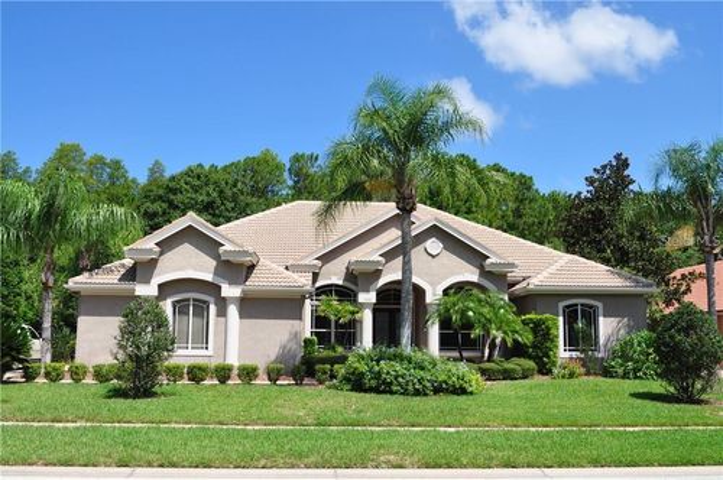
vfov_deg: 39.9
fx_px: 662
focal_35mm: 33
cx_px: 362
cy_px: 240
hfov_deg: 57.3
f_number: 10
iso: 200
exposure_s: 1/320
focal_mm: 22
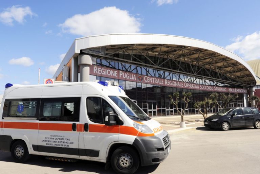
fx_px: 144
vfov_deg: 61.9
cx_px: 130
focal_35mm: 20
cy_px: 87
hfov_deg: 84.0
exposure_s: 1/250
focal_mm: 20
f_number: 14
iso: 200
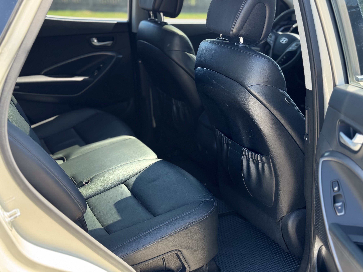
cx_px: 182
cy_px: 136
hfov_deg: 39.7
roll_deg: -1.1
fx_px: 503
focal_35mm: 48
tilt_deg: -16.2
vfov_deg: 30.3
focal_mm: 6.76
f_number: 1.78
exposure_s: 1/239
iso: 64
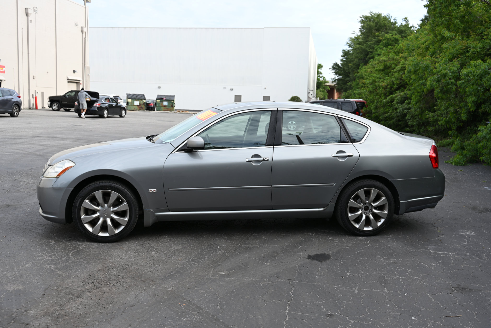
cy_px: 164
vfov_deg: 38.4
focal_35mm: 34
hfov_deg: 55.1
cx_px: 246
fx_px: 471
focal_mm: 34.5
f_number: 4
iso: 100
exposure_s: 1/320
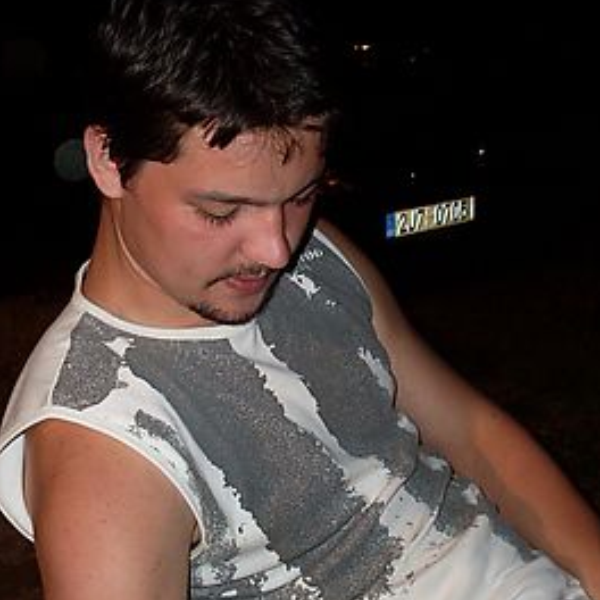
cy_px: 368
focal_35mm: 61
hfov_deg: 28.2
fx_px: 1196
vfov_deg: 28.1
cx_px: 316
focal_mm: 6.3
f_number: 2.8
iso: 100
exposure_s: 1/45
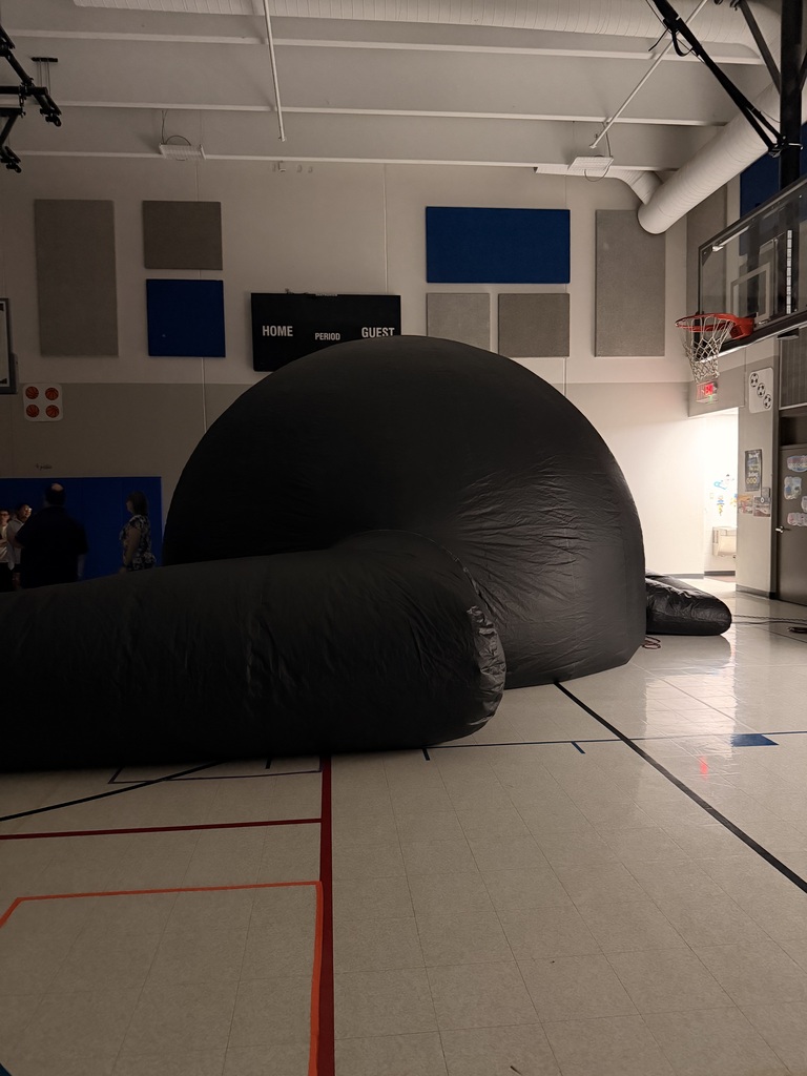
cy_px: 538
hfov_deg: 56.8
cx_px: 404
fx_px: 746
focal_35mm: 24
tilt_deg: -4.2
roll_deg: +1.3
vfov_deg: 71.6
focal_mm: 6.76
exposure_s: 1/30
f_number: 1.78
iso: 1250
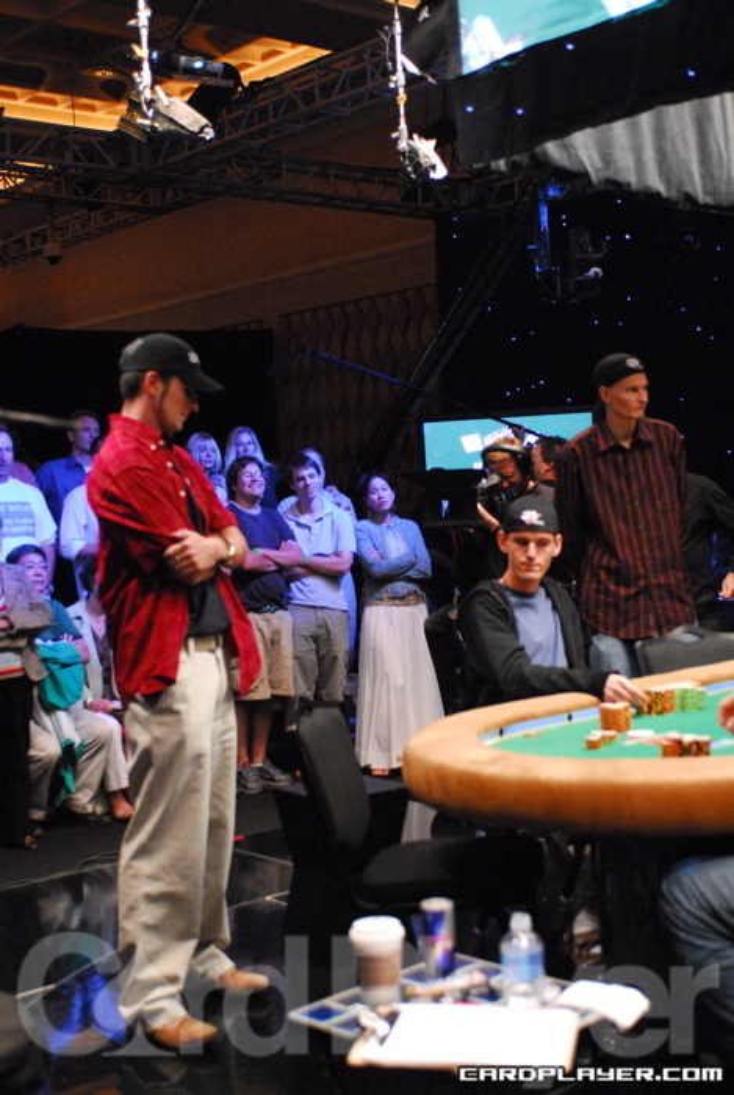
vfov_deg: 41.1
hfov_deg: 28.2
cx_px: 367
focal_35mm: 48
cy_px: 548
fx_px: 1463
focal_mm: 32
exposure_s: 1/60
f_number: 2.8
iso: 1600
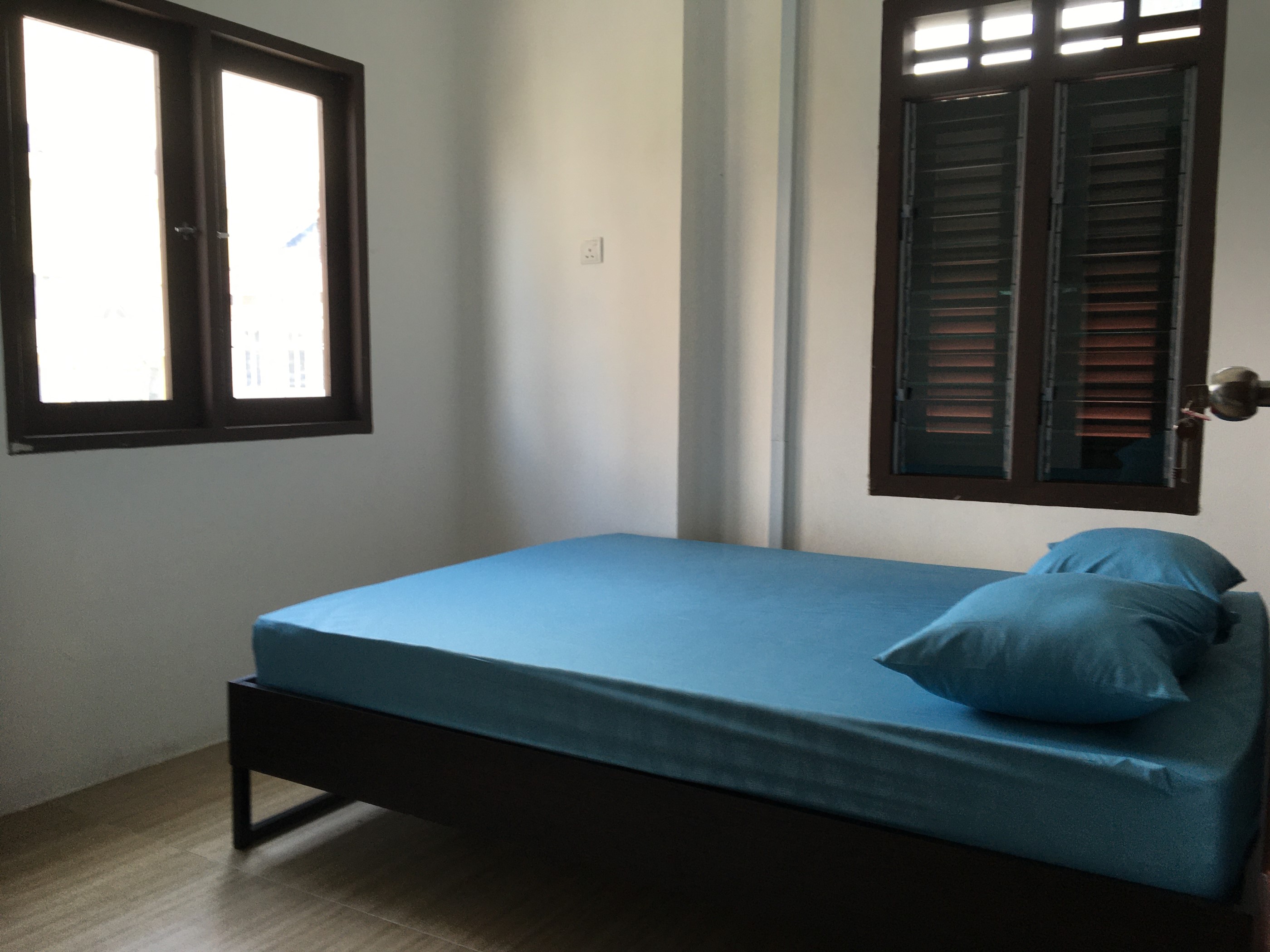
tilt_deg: -6.7
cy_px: 476
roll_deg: -0.4
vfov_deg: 48.2
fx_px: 1064
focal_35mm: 29
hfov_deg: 61.7
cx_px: 635
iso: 32
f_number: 2.2
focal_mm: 4.15
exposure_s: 1/50
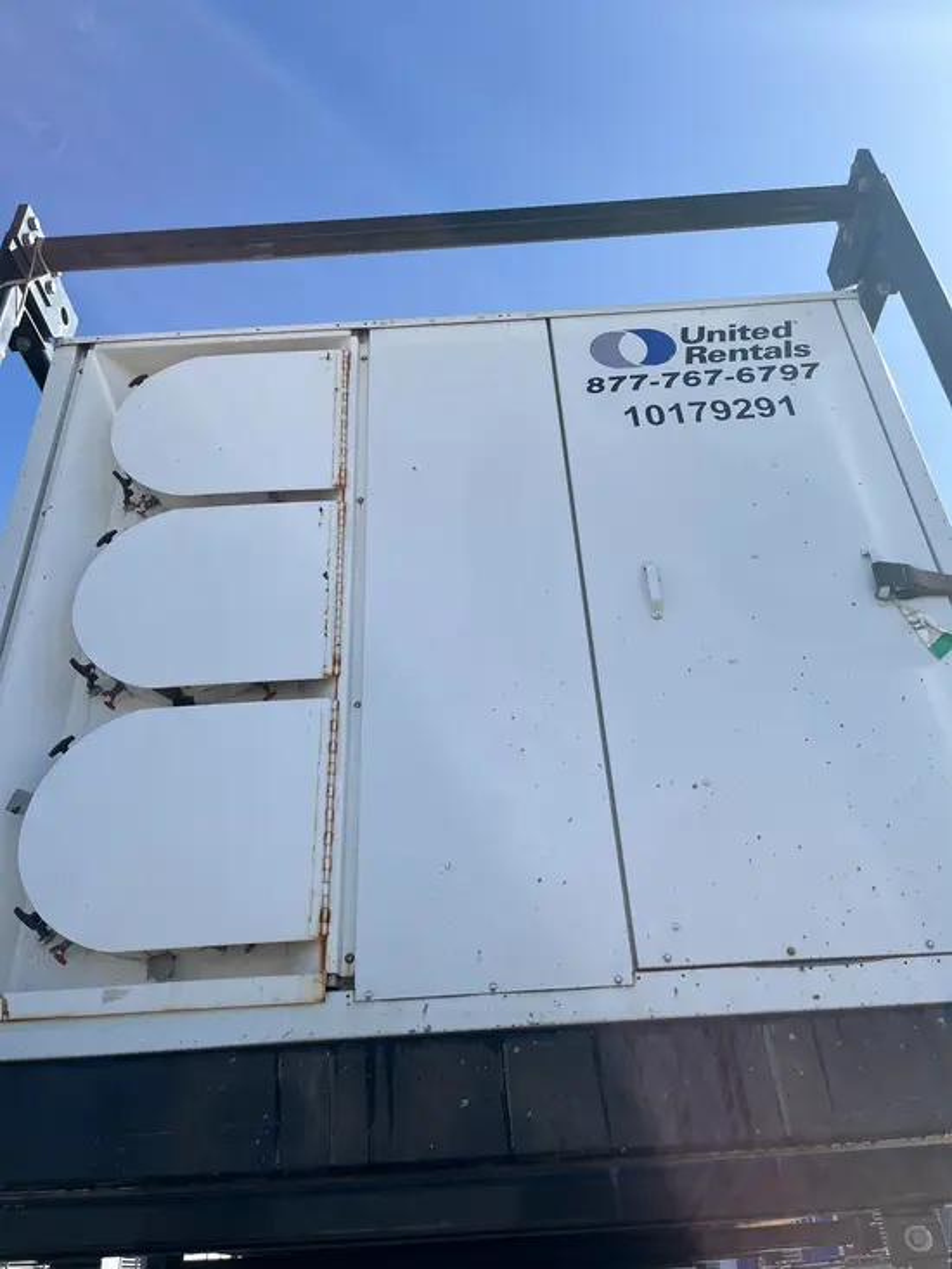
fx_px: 953
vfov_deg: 67.3
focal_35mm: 26
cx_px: 476
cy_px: 634
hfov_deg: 53.1
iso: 50
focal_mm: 5.1
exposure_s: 1/3135
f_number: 1.6
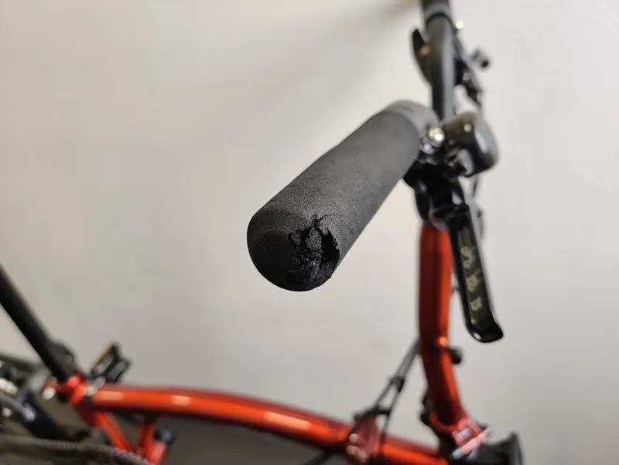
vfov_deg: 51.4
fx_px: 483
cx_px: 310
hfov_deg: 65.3
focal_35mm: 27
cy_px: 232
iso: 200
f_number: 1.65
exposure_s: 1/50
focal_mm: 4.75
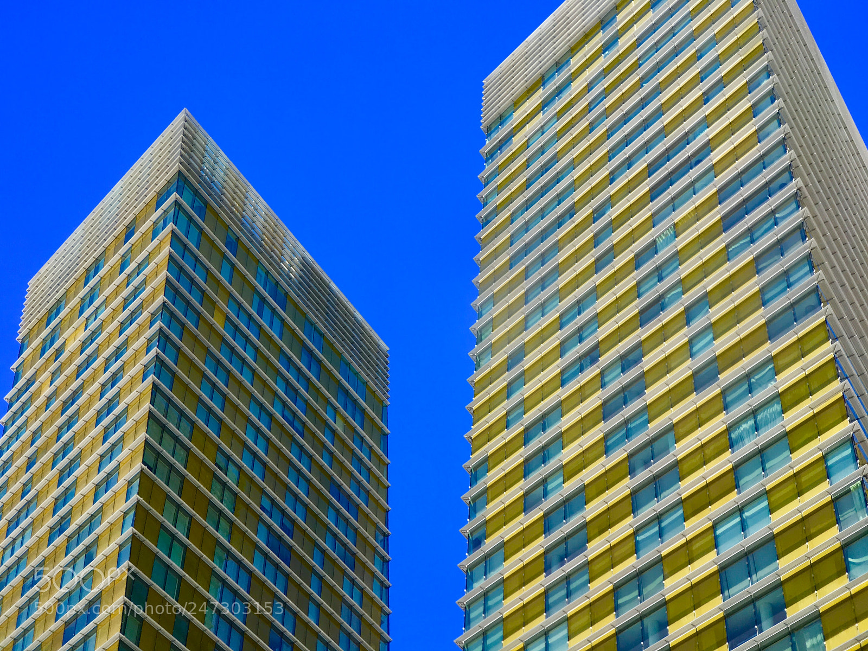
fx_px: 727
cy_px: 326
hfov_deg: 61.7
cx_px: 434
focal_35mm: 29
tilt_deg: +45.2
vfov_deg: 48.2
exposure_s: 1/463
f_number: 2.2
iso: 25
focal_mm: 4.15
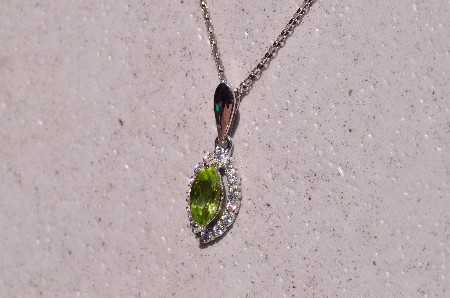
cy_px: 149
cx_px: 225
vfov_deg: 8.7
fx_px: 1965
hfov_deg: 13.1
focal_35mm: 158
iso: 100
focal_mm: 105
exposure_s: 1/125
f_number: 22
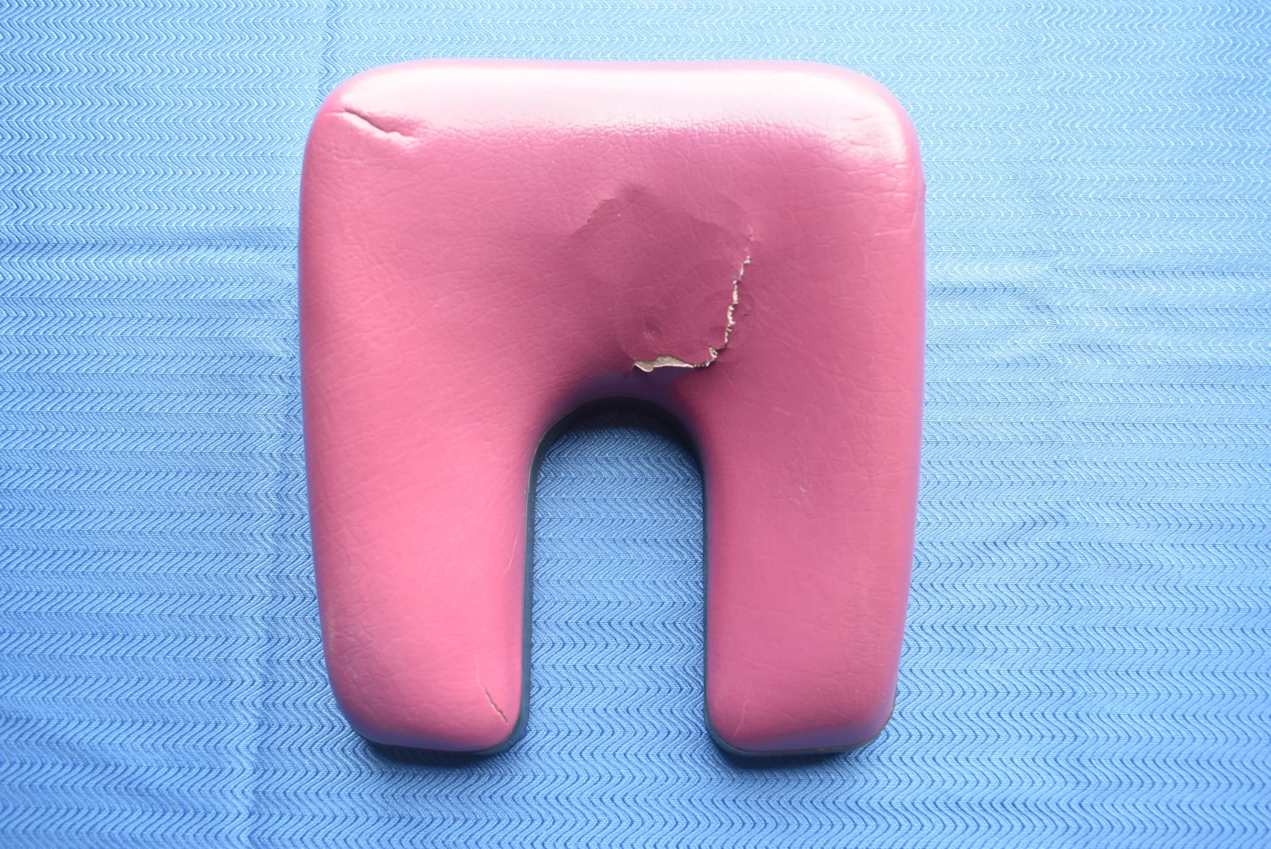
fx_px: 1060
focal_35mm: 30
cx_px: 636
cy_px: 424
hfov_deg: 61.9
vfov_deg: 43.7
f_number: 5.6
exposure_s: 1/100
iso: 400
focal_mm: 20
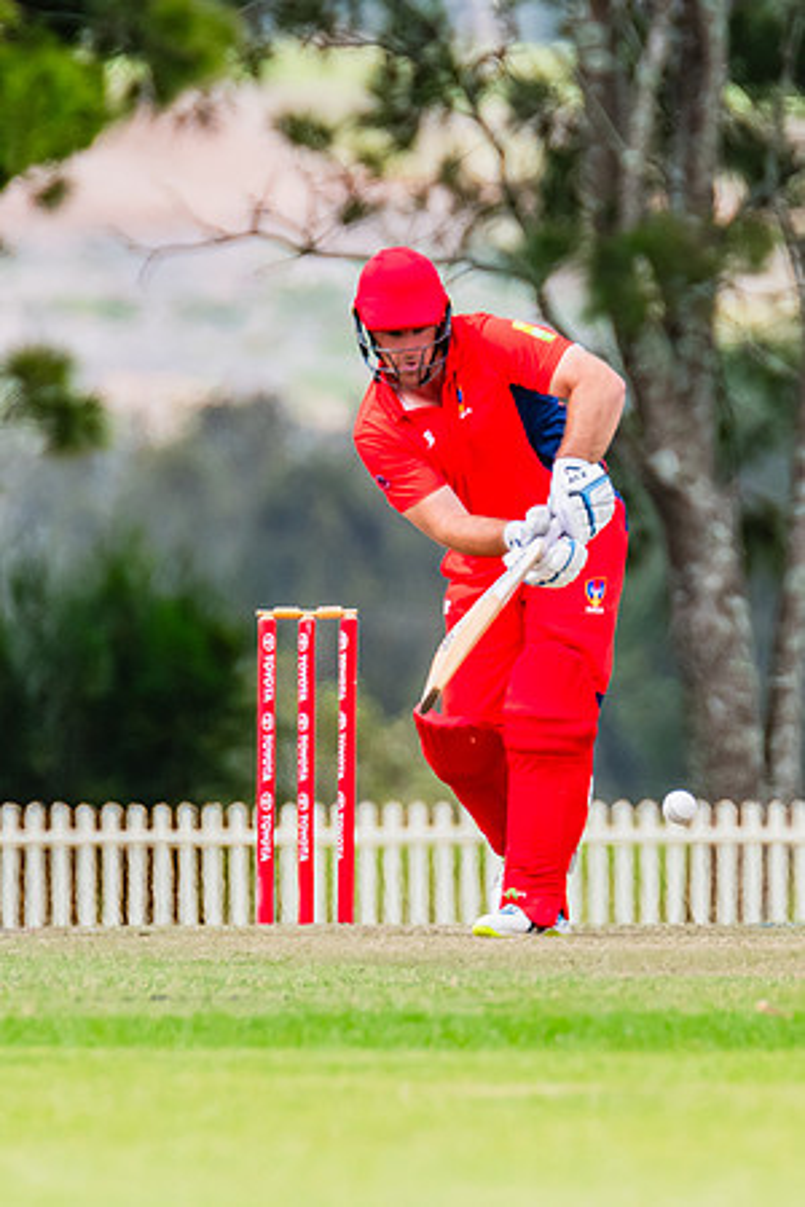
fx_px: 40220
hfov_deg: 1.1
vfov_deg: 1.7
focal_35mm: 1199
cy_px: 598
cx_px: 554
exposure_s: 1/1250
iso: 800
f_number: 9
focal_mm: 600
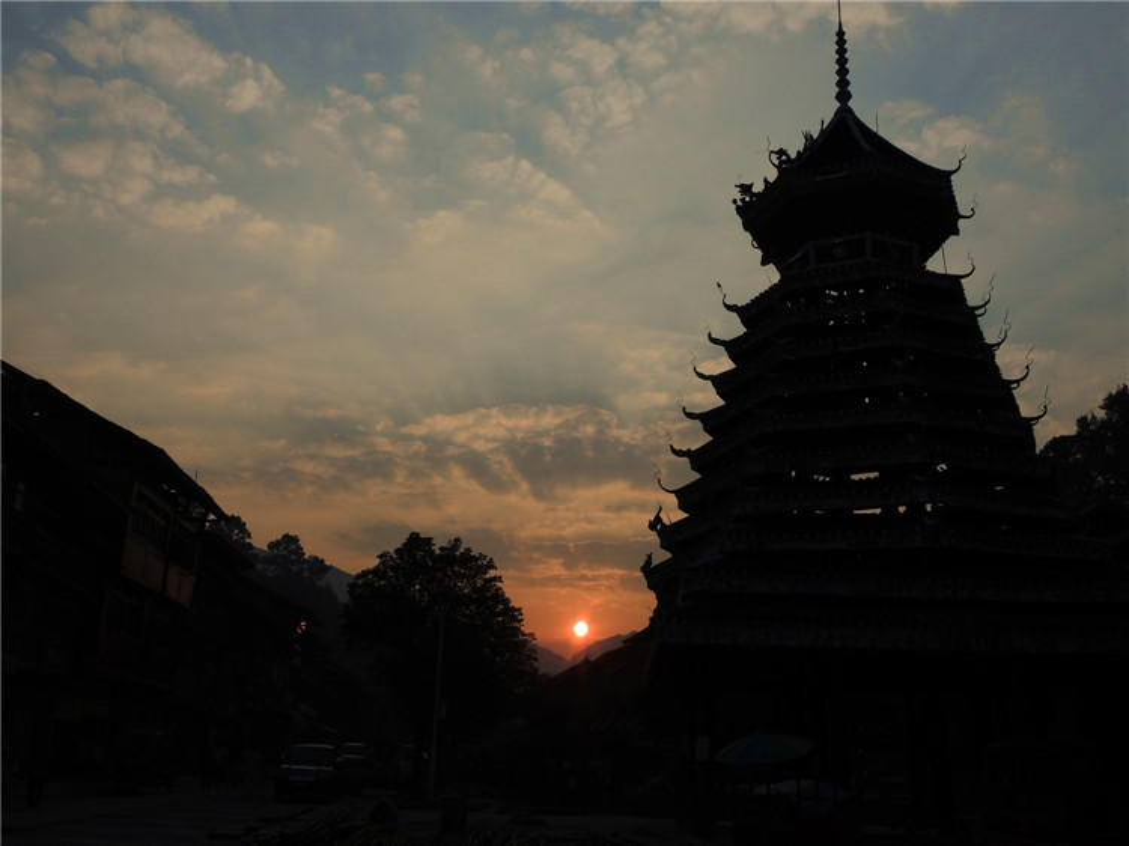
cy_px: 423
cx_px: 564
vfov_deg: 42.9
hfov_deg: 55.4
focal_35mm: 33
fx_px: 1076
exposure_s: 1/1600
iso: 100
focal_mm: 5.8
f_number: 4
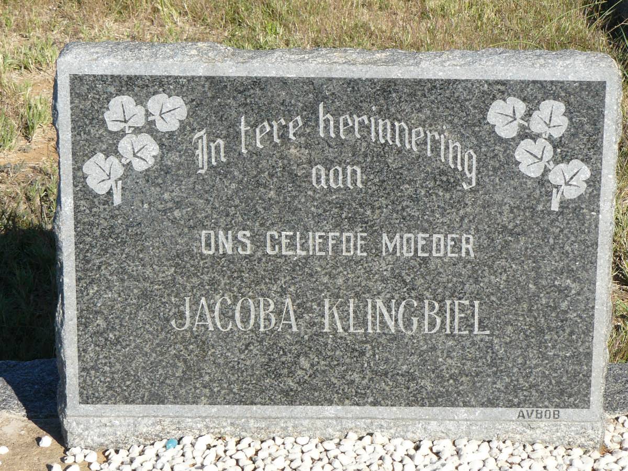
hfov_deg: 20.4
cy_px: 236
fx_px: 1742
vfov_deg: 15.4
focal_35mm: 96
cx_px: 314
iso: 100
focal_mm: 13.4
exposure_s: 1/320
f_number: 5.6
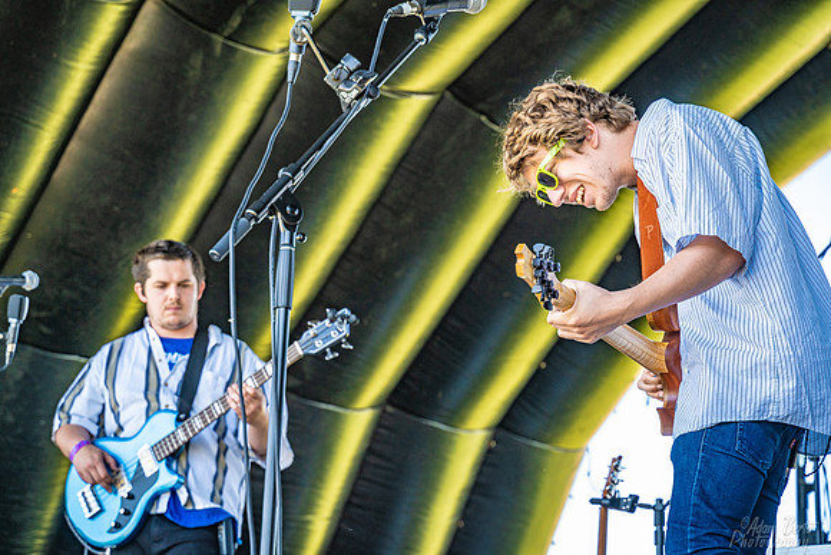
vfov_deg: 18.2
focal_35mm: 75
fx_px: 1732
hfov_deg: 27.0
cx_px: 416
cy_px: 278
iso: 500
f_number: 5.6
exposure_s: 1/320
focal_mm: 75
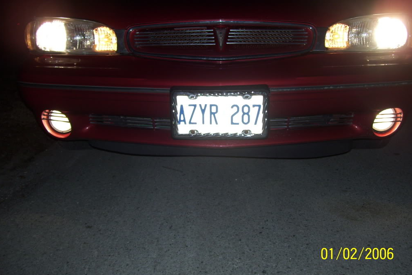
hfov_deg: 50.7
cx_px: 206
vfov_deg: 35.1
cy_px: 134
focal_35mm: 38
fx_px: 435
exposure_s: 1/60
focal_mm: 6
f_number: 2.7
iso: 80
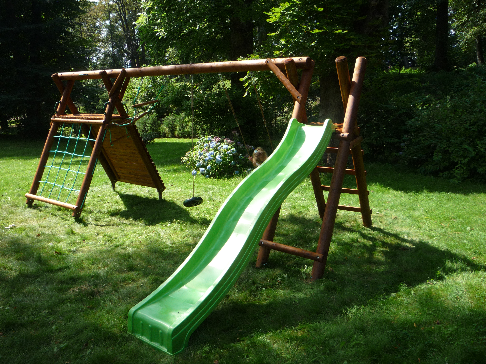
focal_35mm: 30
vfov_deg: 46.8
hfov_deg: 60.0
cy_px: 182
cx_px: 243
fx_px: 421
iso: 100
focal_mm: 5.2
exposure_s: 1/200
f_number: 4
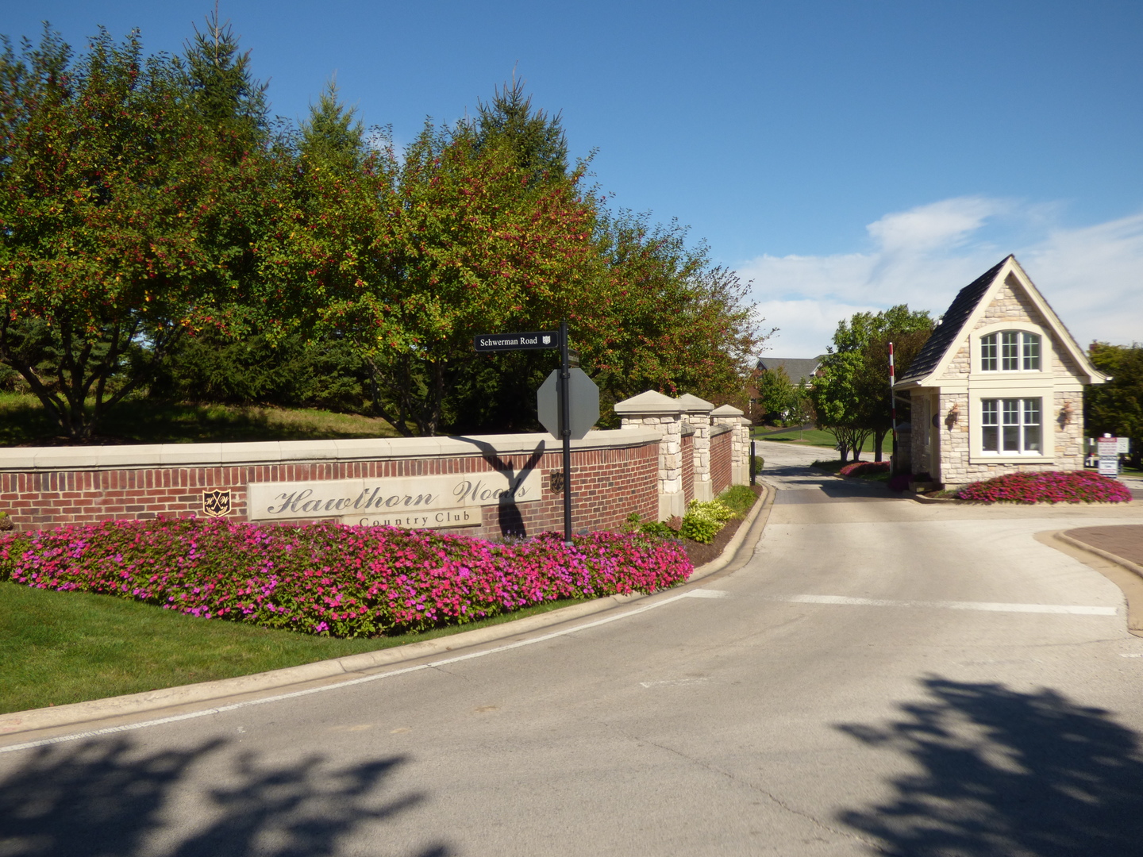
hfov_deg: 56.8
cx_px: 572
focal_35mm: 32
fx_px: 1057
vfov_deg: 44.2
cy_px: 428
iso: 100
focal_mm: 5.78
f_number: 3.4
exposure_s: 1/1600
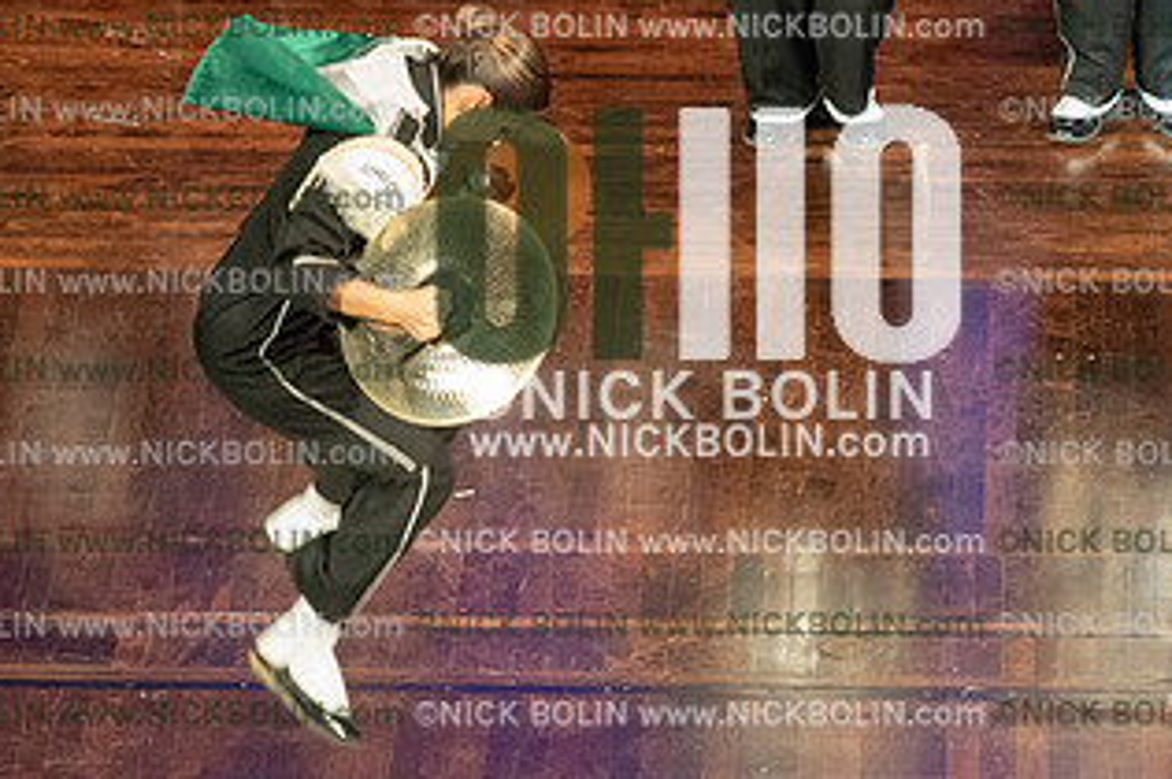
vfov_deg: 3.6
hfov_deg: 5.3
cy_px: 282
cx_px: 697
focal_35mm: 386
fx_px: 12553
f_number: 5.6
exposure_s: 1/200
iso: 8000
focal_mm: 210
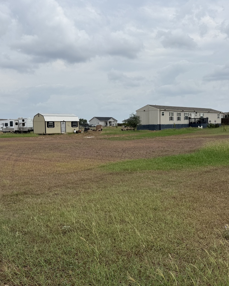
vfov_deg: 54.2
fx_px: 279
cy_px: 145
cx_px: 109
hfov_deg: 44.5
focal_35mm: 33
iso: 80
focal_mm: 6.76
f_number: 1.78
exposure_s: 1/6173
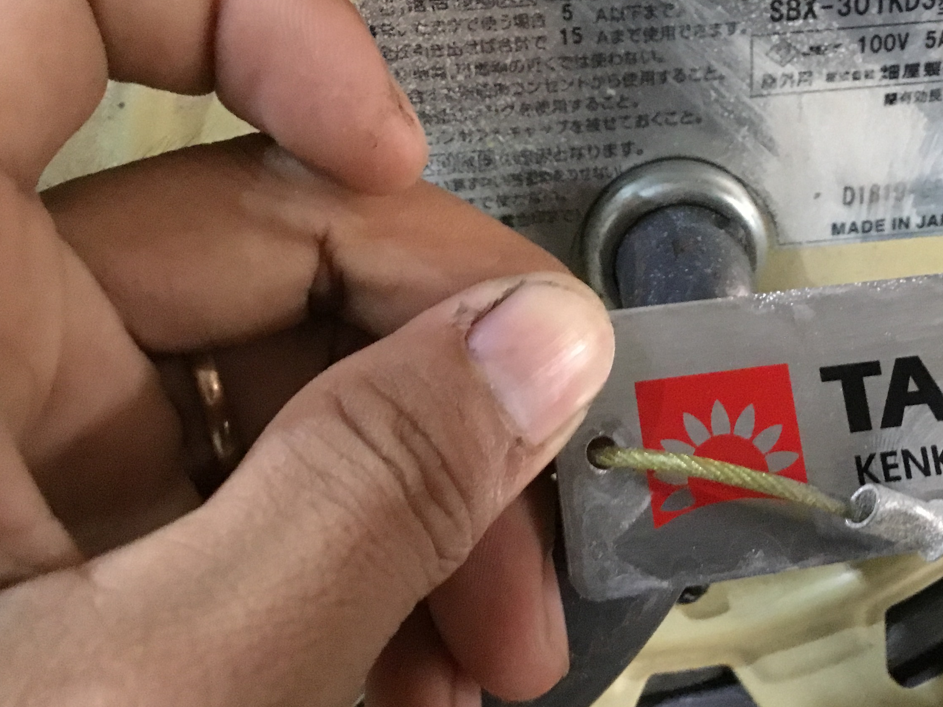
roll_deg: -0.4
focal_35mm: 45
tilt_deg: -25.7
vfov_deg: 32.0
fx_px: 1226
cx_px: 653
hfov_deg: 41.4
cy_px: 259
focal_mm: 3.3
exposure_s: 1/17
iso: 640
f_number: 2.4
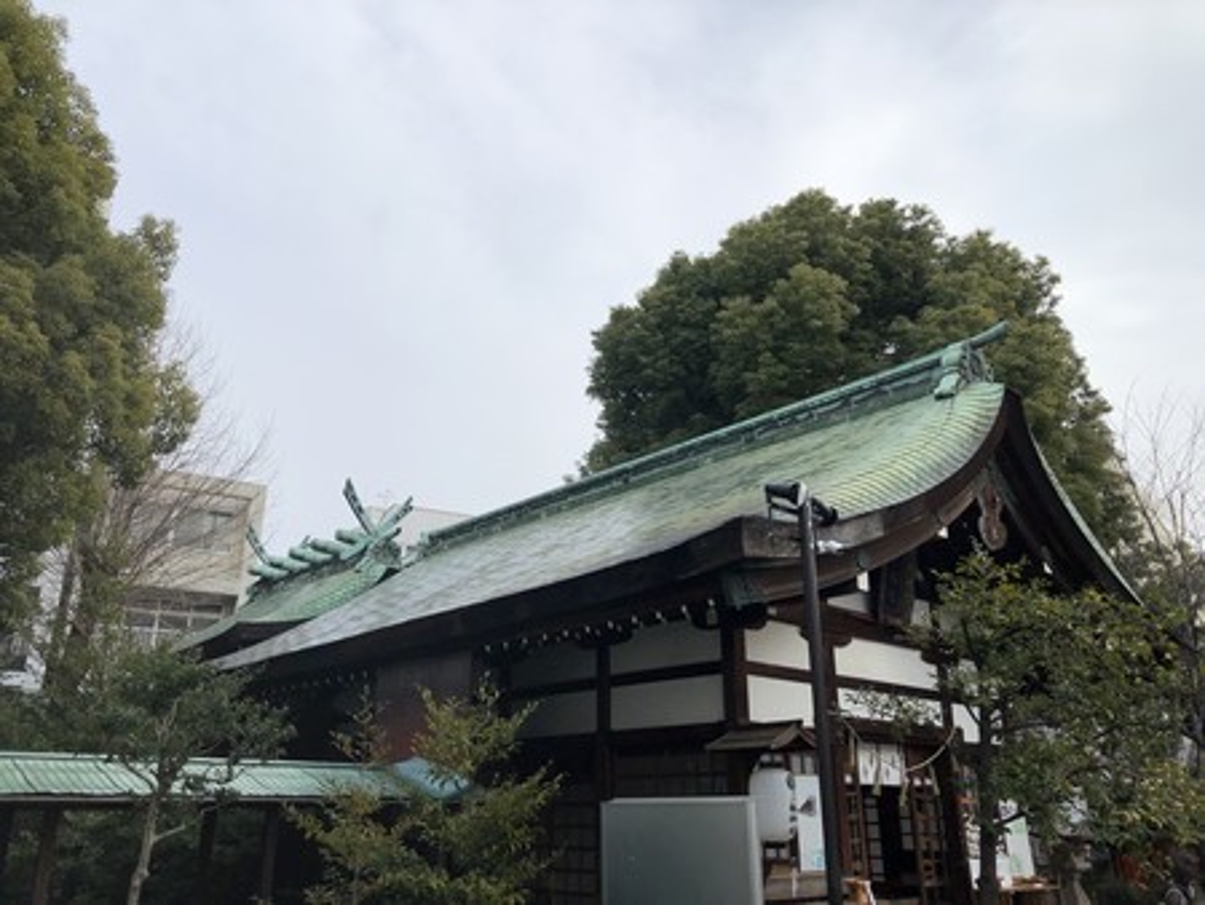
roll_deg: -0.5
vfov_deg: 49.8
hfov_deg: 63.4
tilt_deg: +21.1
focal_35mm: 28
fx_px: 975
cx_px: 602
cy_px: 452
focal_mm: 3.99
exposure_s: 1/1143
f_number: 1.8
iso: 20
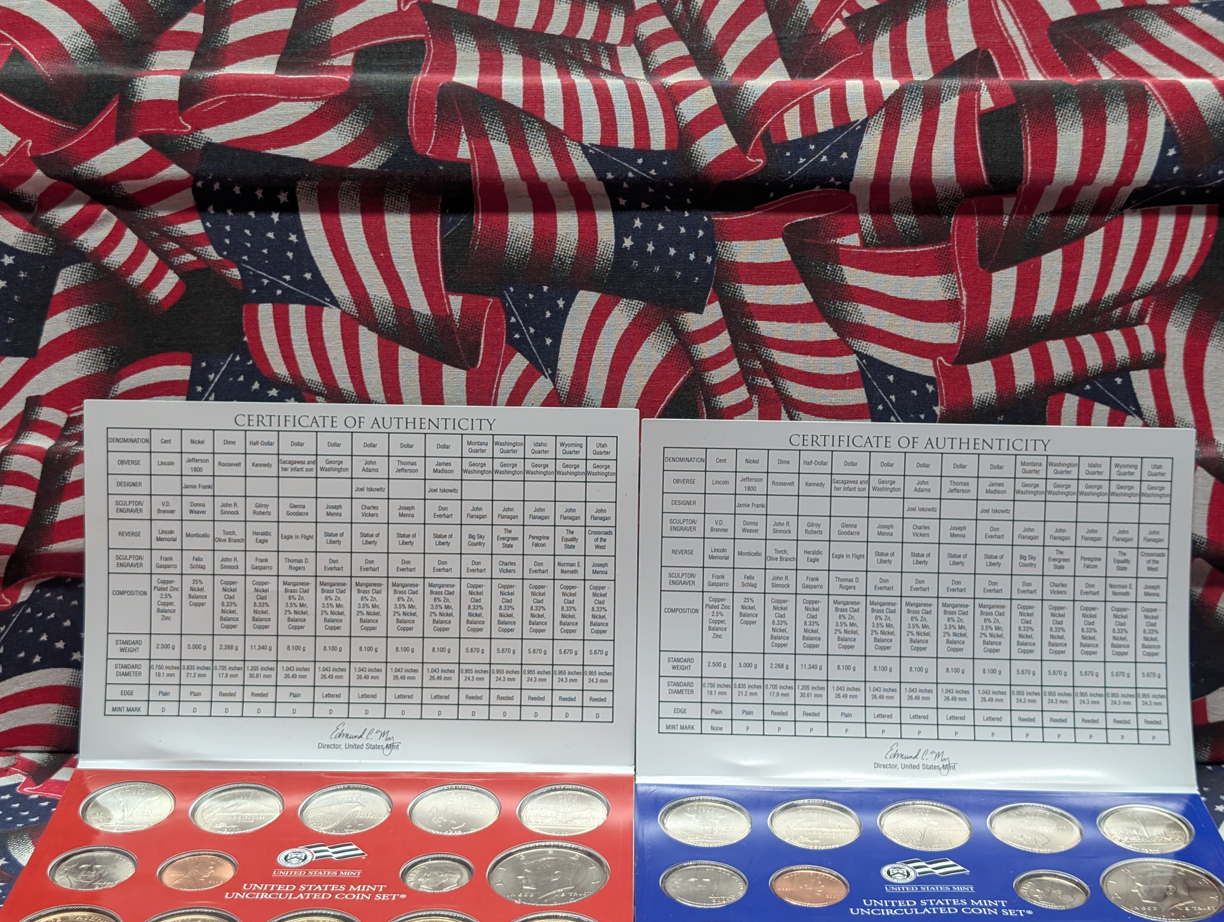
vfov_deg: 29.7
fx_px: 1735
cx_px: 612
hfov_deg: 38.9
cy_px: 461
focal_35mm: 49
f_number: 1.68
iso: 102
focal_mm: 6.9
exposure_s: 1/179
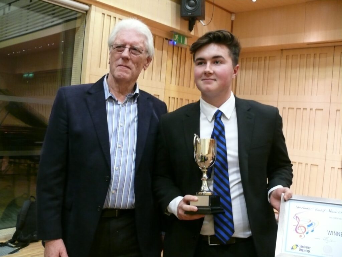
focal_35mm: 35
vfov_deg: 40.7
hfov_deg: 52.6
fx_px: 346
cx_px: 171
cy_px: 128
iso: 400
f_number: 2.8
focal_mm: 7.4
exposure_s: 1/15
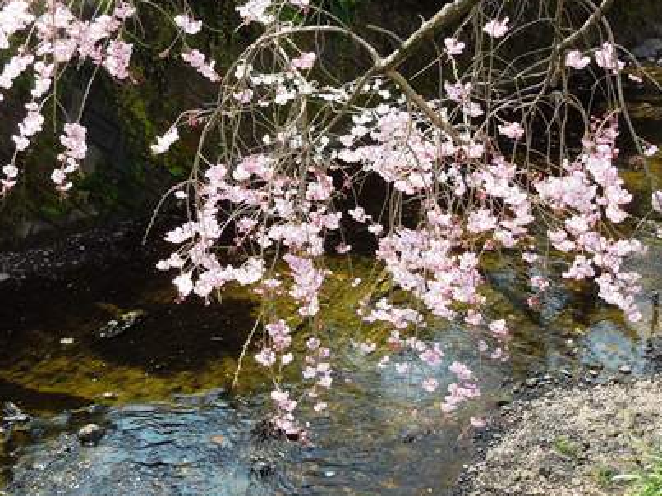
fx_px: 1147
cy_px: 238
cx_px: 302
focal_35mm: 60
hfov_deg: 32.2
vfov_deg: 24.4
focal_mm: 9.8
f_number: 4.2
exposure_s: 1/200
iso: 100
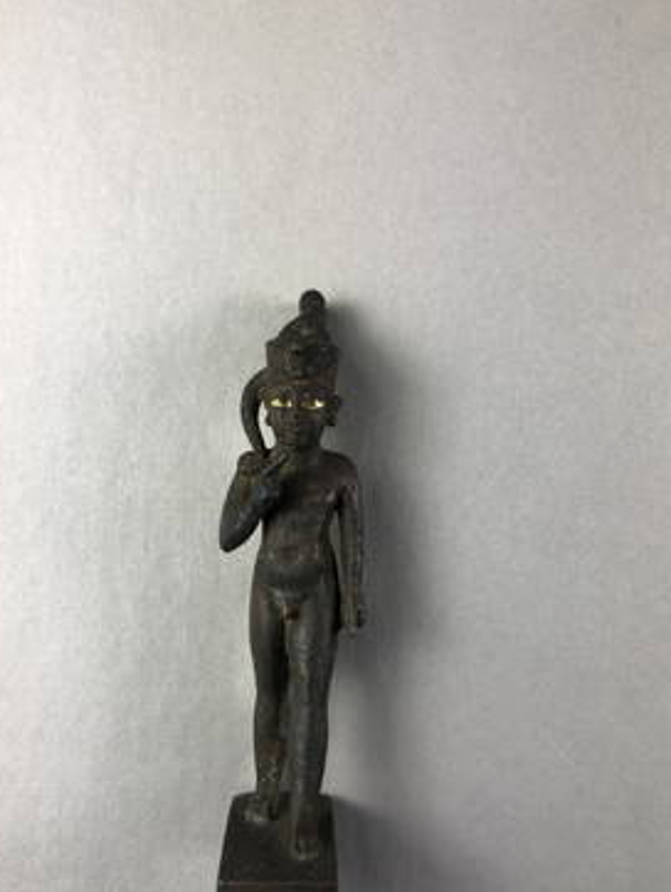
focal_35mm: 33
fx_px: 852
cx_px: 318
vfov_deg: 55.1
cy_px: 519
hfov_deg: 43.0
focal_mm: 3.99
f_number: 1.8
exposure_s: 1/213
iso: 20
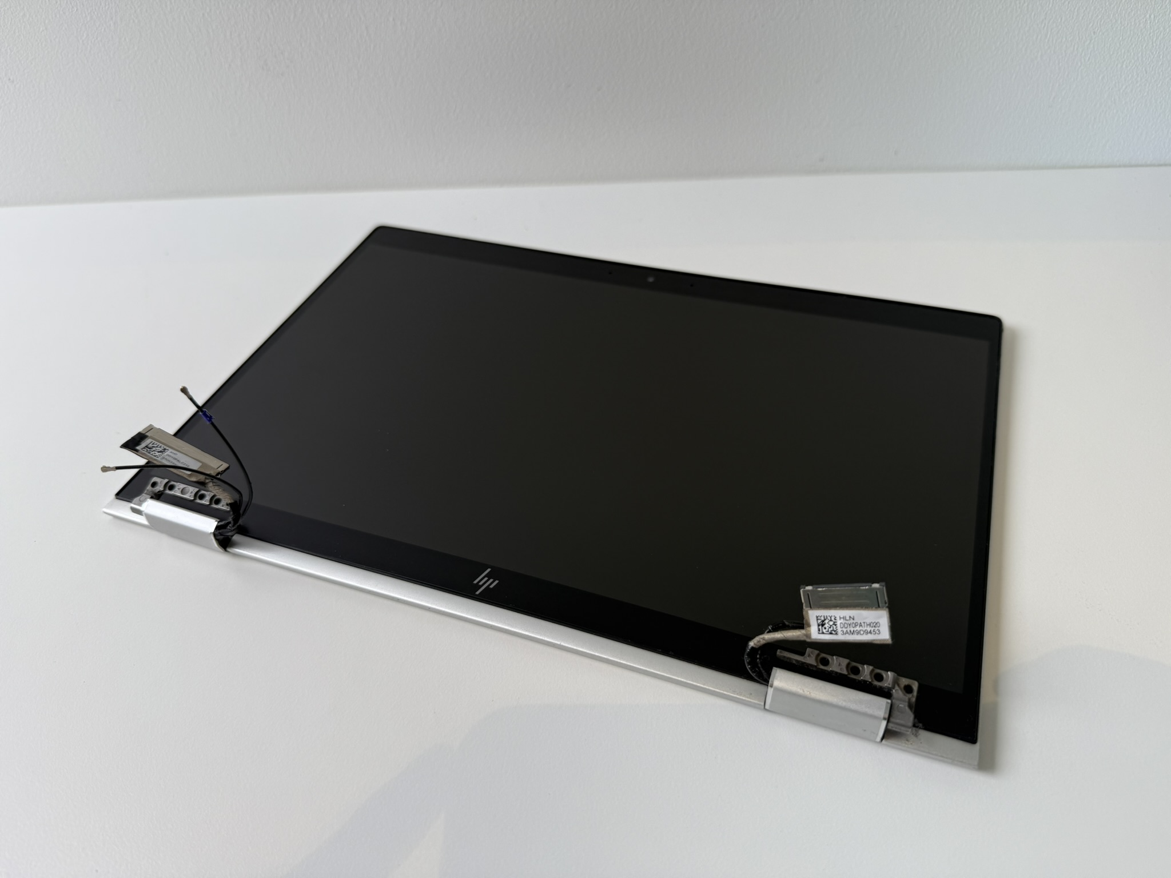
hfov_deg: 71.6
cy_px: 439
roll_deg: +4.8
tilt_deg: -44.1
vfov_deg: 56.8
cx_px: 586
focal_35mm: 24
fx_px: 812
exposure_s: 1/206
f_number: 1.78
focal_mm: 6.76
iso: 64
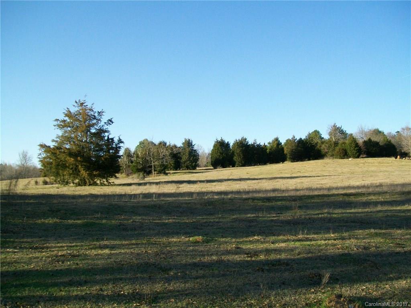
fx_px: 427
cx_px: 206
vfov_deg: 39.7
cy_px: 154
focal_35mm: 36
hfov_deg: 51.4
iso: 64
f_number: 2.7
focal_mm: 6
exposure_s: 1/500
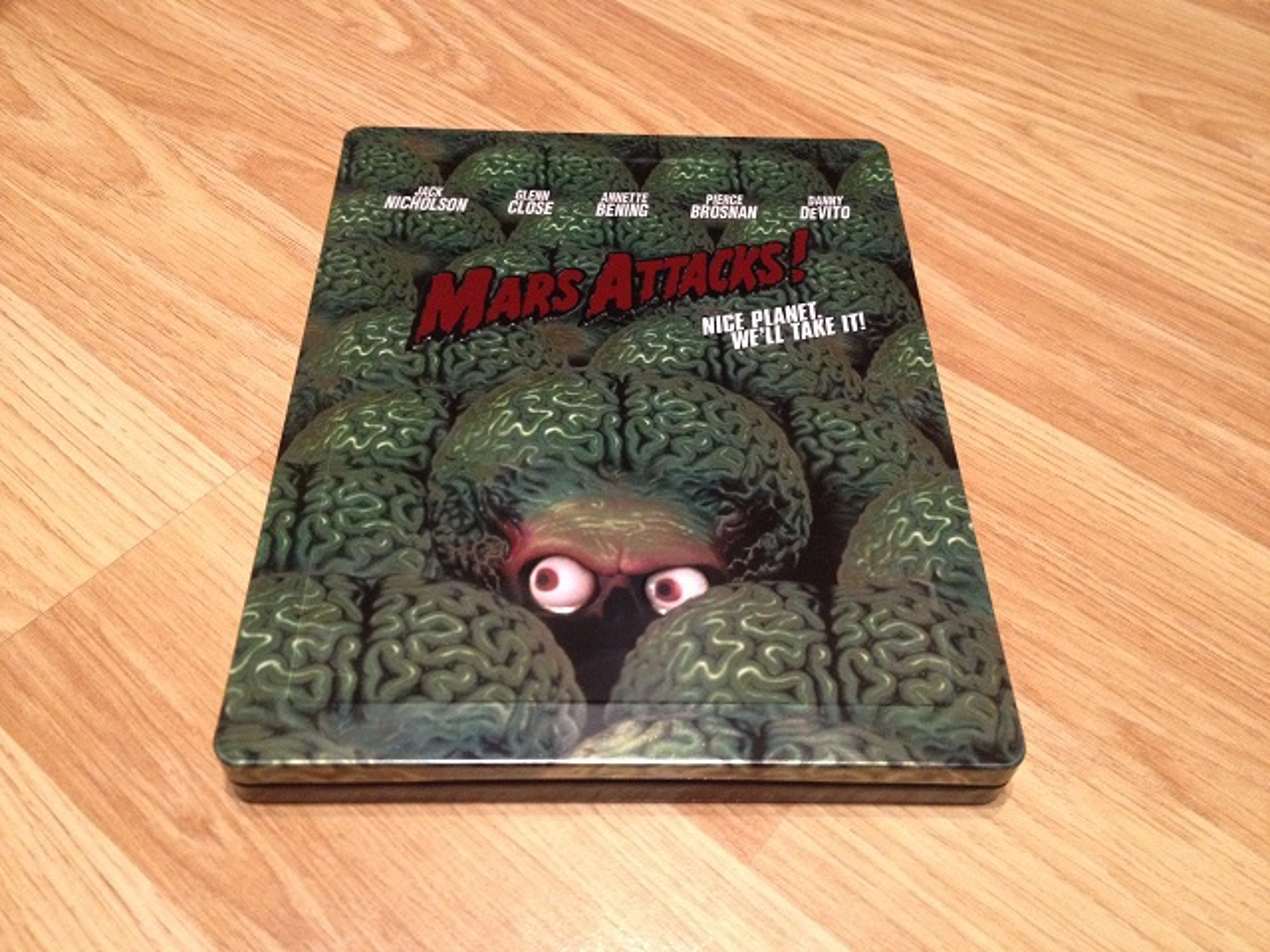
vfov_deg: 40.7
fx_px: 1284
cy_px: 476
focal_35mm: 35
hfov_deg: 52.6
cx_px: 635
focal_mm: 4.28
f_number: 2.4
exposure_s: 1/20
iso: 320
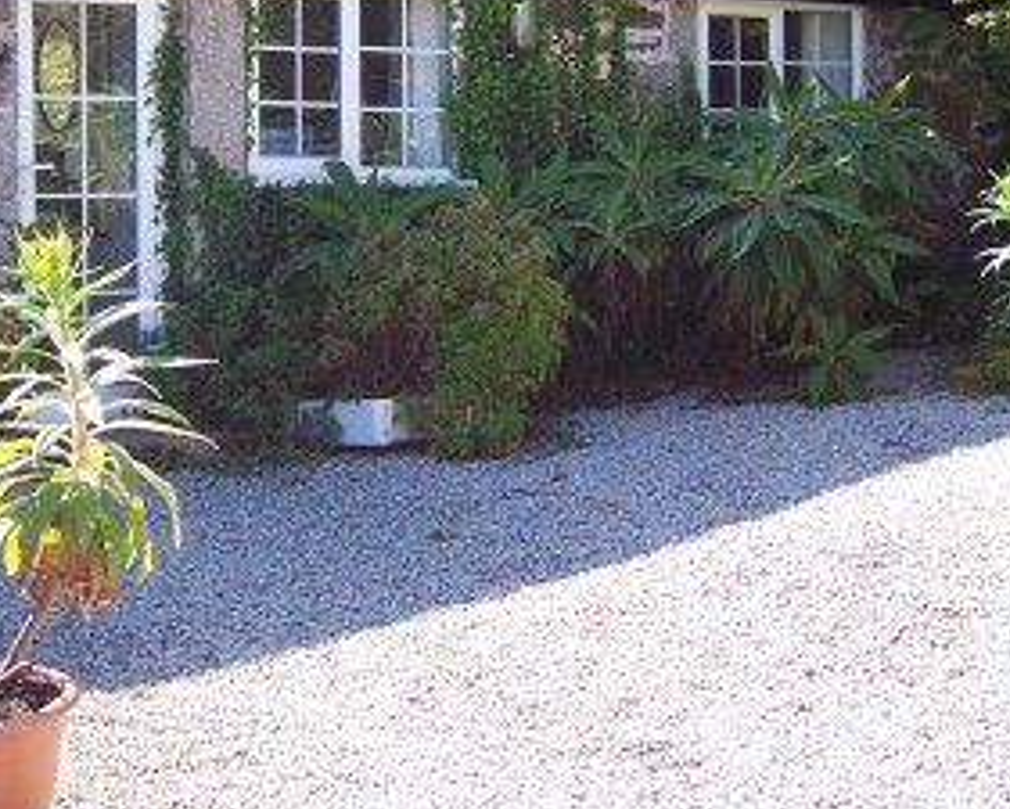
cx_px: 341
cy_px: 244
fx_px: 2871
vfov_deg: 16.0
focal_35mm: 96
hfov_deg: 19.9
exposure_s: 1/180
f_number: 3.6
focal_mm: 9
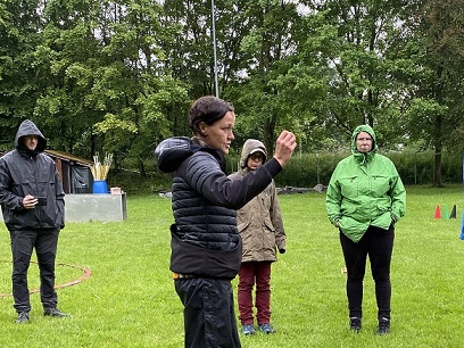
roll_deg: +1.8
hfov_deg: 35.1
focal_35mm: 54
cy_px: 289
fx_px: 724
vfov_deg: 26.4
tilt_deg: -5.5
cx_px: 319
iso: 50
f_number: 1.8
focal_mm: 4.25
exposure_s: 1/122
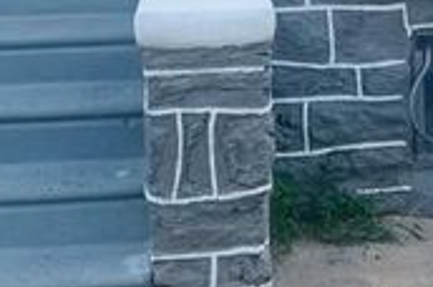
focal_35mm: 105
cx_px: 287
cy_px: -306
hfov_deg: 19.4
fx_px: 1261
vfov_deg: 11.5
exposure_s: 1/1477
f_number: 1.6
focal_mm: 5.96
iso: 50
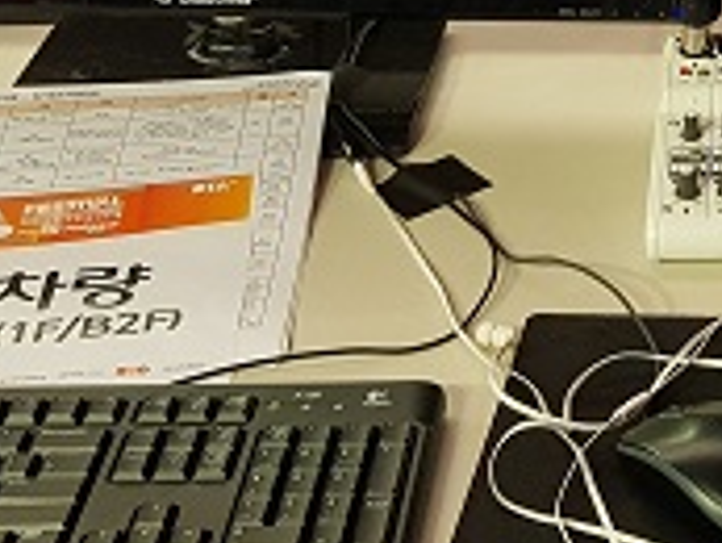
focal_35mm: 105
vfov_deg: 13.0
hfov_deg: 17.5
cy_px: -365
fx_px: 2192
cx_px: 956
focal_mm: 4.2
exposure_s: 1/120
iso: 320
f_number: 1.7
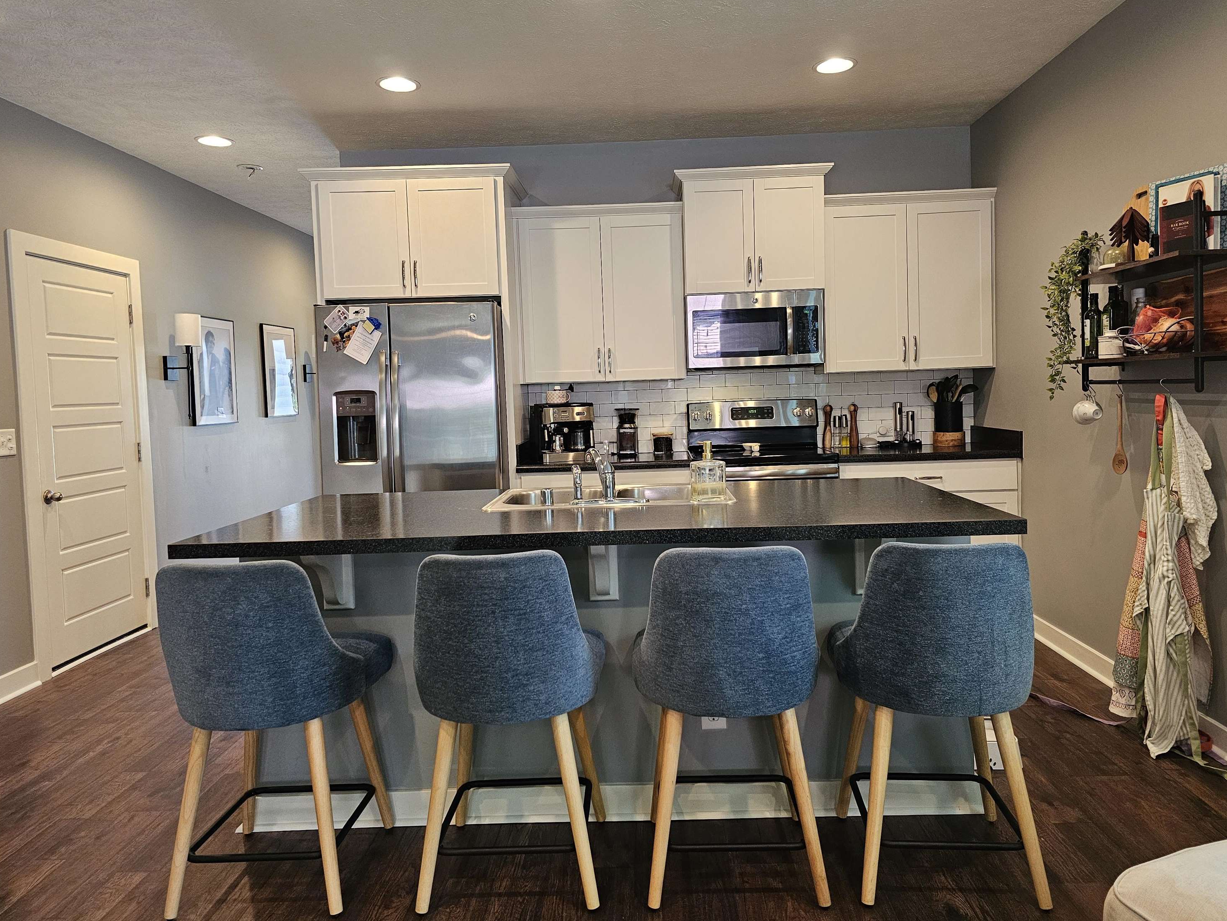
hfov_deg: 71.6
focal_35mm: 24
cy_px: 447
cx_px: 629
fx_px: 851
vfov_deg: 56.8
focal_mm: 6.3
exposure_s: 1/120
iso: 400
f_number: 1.7
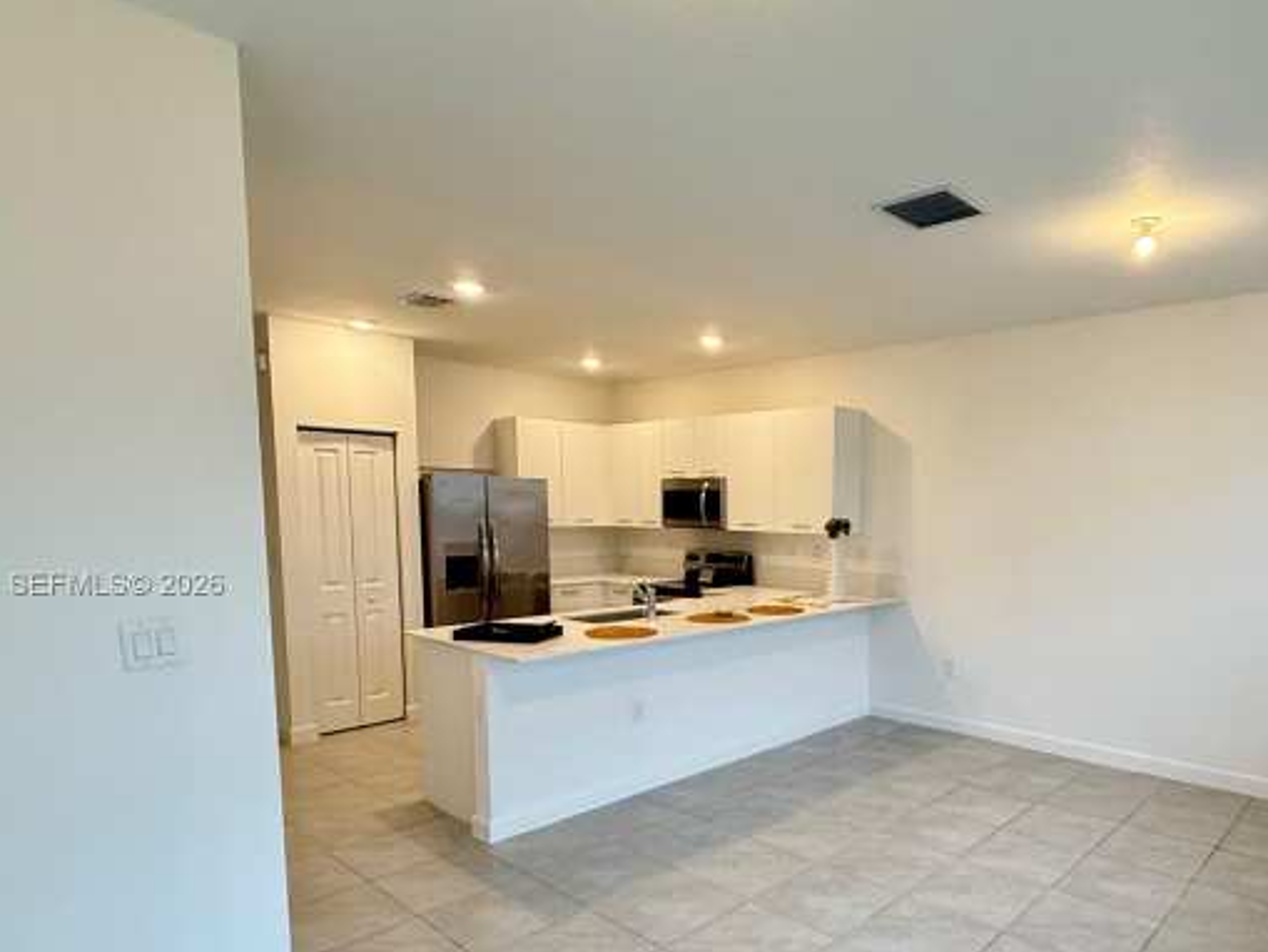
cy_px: 586
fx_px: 806
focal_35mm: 22
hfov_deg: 74.3
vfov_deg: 60.4
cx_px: 832
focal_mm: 2.22
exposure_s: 1/60
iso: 250
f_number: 2.2
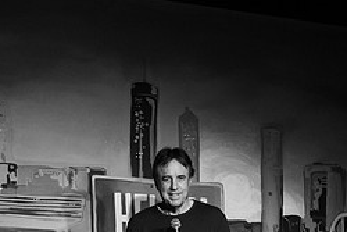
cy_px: 256
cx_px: 135
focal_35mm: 99
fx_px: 955
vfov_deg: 13.6
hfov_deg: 20.6
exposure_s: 1/320
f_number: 3.5
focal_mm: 36
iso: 2000
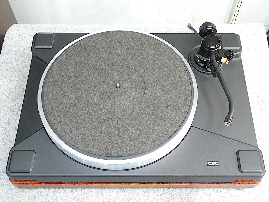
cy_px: 101
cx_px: 134
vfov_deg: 32.9
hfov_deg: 42.9
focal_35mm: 44
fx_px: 342
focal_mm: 7.8
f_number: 3.9
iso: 200
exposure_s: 1/8
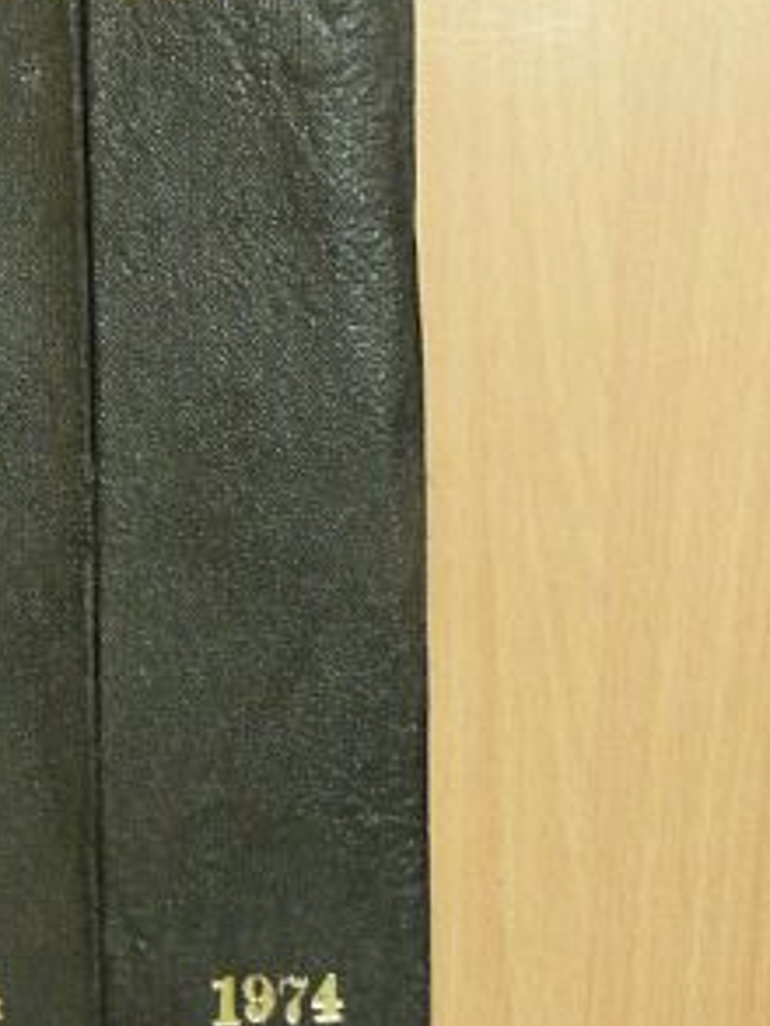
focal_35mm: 83
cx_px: 66
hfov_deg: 17.5
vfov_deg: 23.5
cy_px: 396
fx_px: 2460
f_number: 3.5
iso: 200
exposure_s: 1/7.9
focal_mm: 6.3
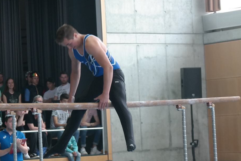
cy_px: 91
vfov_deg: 8.7
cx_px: 73
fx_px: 1051
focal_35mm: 157
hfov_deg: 13.1
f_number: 4
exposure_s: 1/100
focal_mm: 59
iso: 800
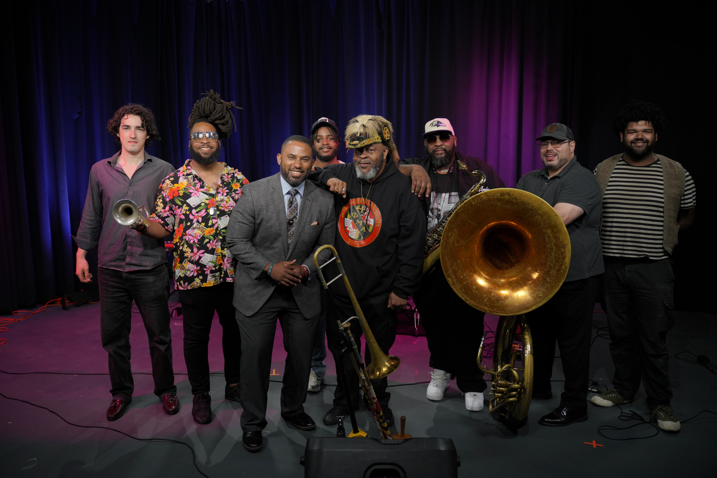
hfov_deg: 63.7
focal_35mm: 29
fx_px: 578
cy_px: 239
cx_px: 358
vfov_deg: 45.0
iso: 640
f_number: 2.8
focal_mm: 29
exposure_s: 1/400
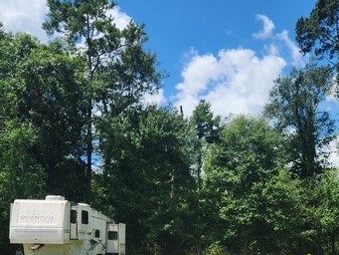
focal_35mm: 45
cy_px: 231
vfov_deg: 30.7
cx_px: 213
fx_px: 441
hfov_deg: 41.7
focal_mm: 5.4
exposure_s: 1/1509
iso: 20
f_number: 1.8
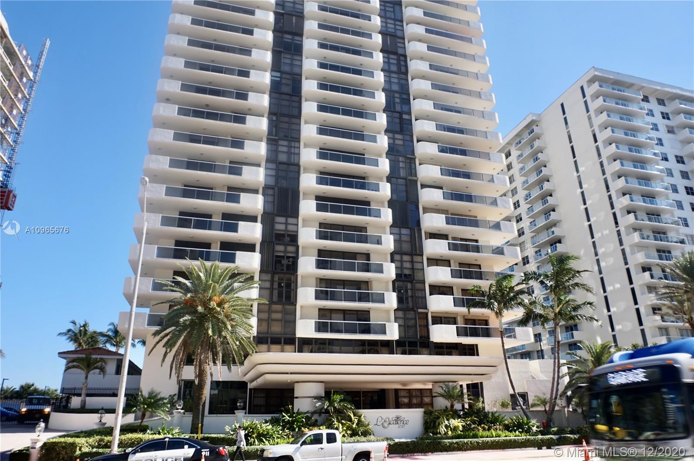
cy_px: 230
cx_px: 347
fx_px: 462
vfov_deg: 53.1
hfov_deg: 73.8
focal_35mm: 24
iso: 100
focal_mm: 16
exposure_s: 1/125
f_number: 10
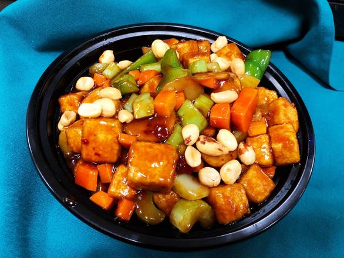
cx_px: 172
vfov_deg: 49.8
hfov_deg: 63.4
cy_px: 129
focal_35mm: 28
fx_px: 278
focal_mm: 4
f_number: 1.8
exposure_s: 1/15
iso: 80
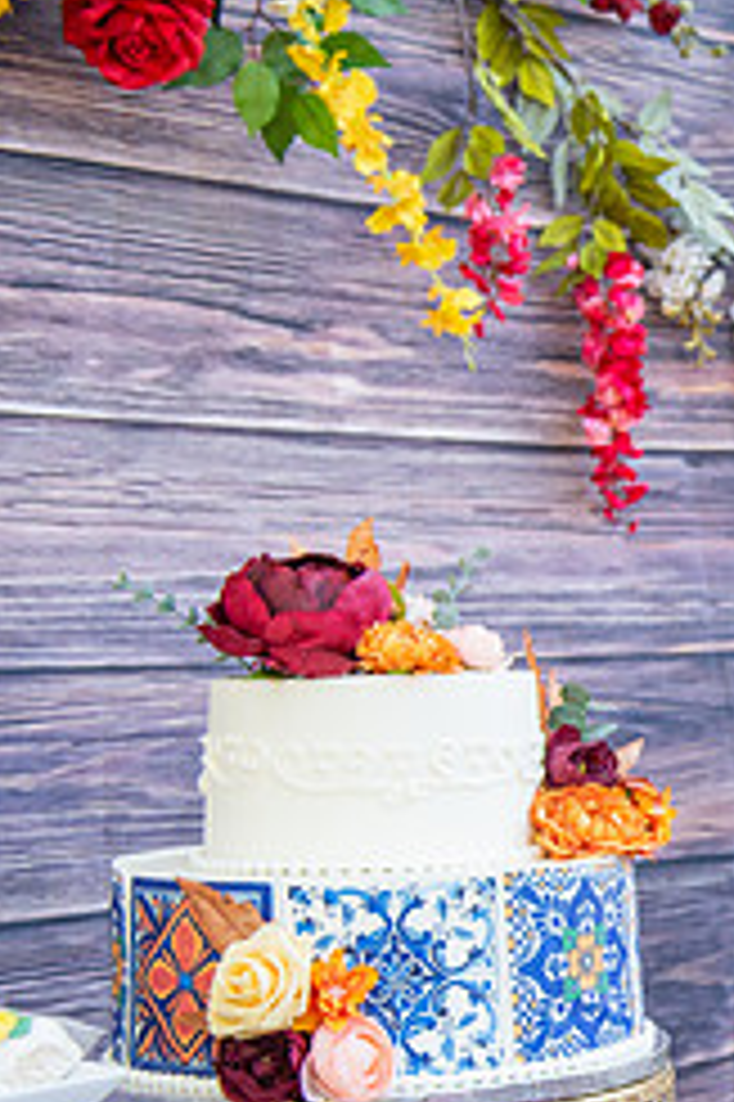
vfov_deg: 22.5
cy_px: 776
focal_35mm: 90
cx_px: 1301
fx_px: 2756
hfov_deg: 13.6
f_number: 5
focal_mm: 38
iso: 400
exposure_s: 1/200
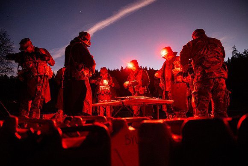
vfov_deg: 43.6
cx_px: 124
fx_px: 207
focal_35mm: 30
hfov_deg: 61.9
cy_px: 83
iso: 4000
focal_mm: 30
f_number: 2.8
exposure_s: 1/5
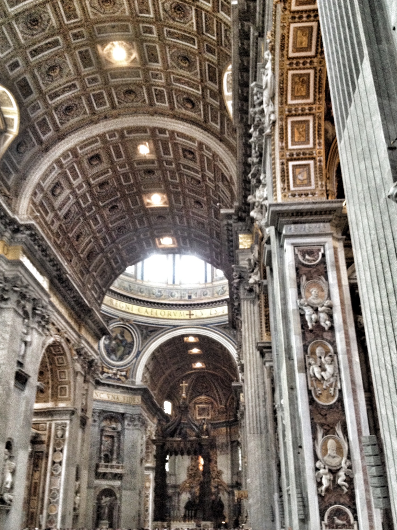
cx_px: 192
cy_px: 277
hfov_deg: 38.7
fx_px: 566
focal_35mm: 37
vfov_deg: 50.1
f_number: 2.4
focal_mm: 4.28
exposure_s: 1/20
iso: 320
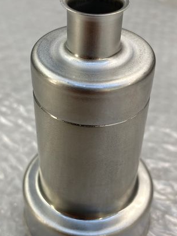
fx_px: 218
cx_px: 84
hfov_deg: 44.2
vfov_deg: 56.7
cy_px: 129
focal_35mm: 32
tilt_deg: -37.9
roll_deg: +0.2
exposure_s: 1/100
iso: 40
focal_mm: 4.25
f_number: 1.8
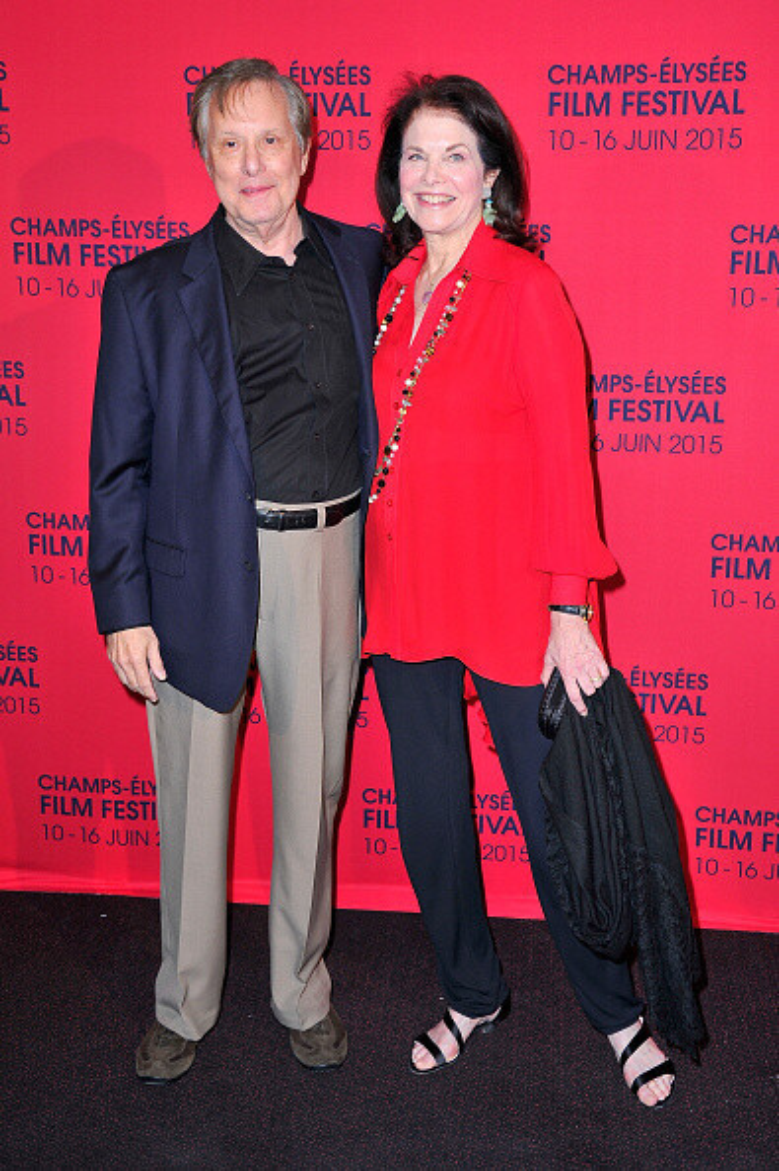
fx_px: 1431
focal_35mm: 44
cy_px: 586
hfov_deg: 30.5
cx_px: 390
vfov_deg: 44.5
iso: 800
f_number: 6.3
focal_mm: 44
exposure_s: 1/200
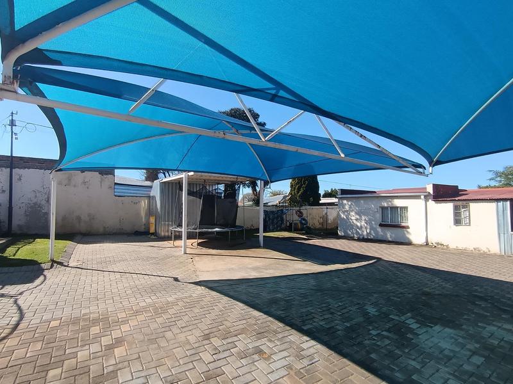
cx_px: 256
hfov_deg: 91.0
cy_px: 192
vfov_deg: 74.7
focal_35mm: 17
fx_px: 252
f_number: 2.2
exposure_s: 1/539
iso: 103
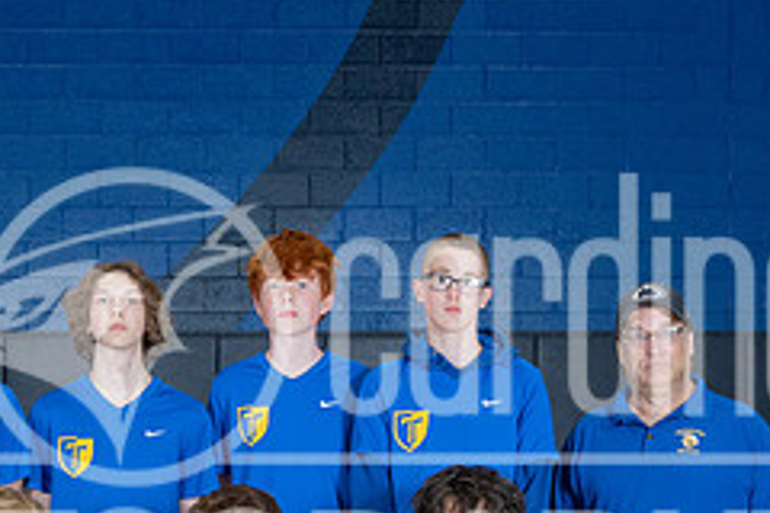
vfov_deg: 14.3
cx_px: 273
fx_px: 2032
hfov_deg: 21.4
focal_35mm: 95
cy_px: 450
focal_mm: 33
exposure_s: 1/200
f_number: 6.3
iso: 800
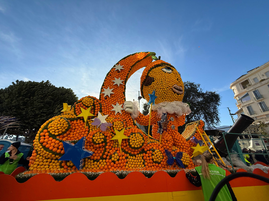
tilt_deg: +24.9
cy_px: 100
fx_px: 109
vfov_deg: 85.7
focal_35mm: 14
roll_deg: -0.8
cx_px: 134
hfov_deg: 102.1
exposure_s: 1/2611
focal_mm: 2.22
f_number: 2.2
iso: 64
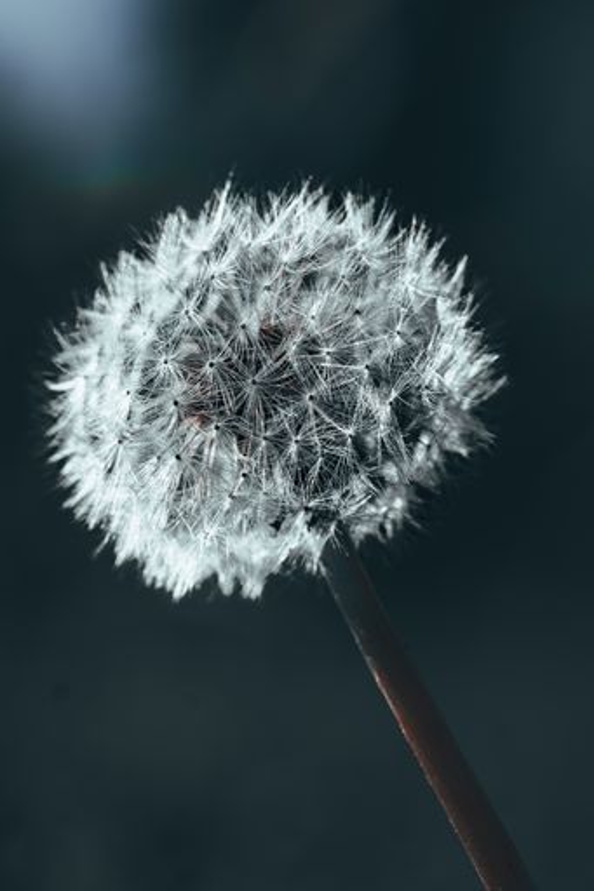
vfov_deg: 15.2
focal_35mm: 135
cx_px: 297
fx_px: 3343
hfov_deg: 10.2
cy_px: 446
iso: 100
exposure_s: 1/250
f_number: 6.3
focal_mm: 90
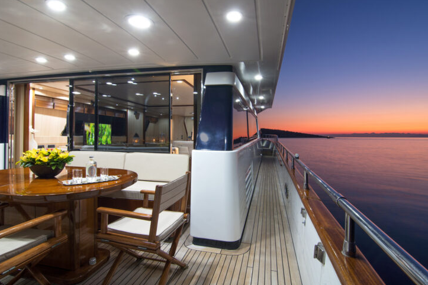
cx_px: 220
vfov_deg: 68.7
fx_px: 208
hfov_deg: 91.5
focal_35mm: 18
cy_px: 135
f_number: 10
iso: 100
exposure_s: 2
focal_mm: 11
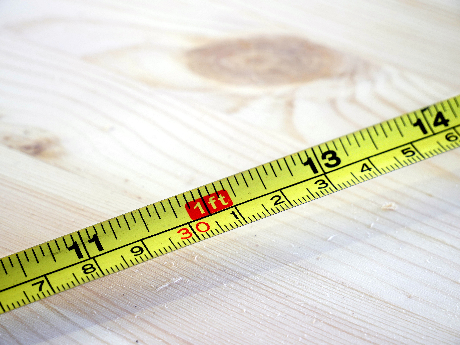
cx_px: 230
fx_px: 1595
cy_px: 172
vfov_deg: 12.4
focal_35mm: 120
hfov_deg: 16.4
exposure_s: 1/2
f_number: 5.6
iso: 200
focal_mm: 60
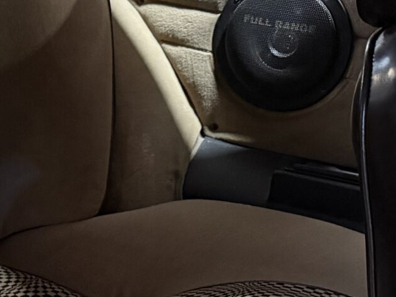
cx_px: -289
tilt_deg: -25.4
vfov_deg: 14.8
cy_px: 293
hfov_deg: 17.0
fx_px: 1121
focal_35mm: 98
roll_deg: +0.0
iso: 1250
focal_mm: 6.76
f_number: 1.78
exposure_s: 1/30
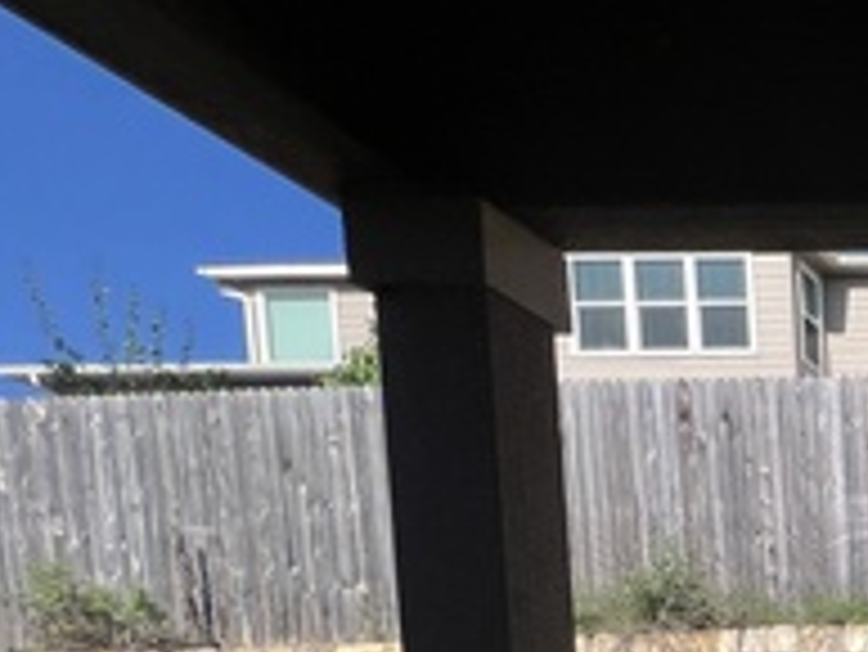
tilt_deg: -3.8
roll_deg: +0.7
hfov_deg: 25.9
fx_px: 1079
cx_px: 1412
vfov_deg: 26.5
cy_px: 922
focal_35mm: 43
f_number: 1.8
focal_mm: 1.57
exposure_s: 1/2732
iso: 32
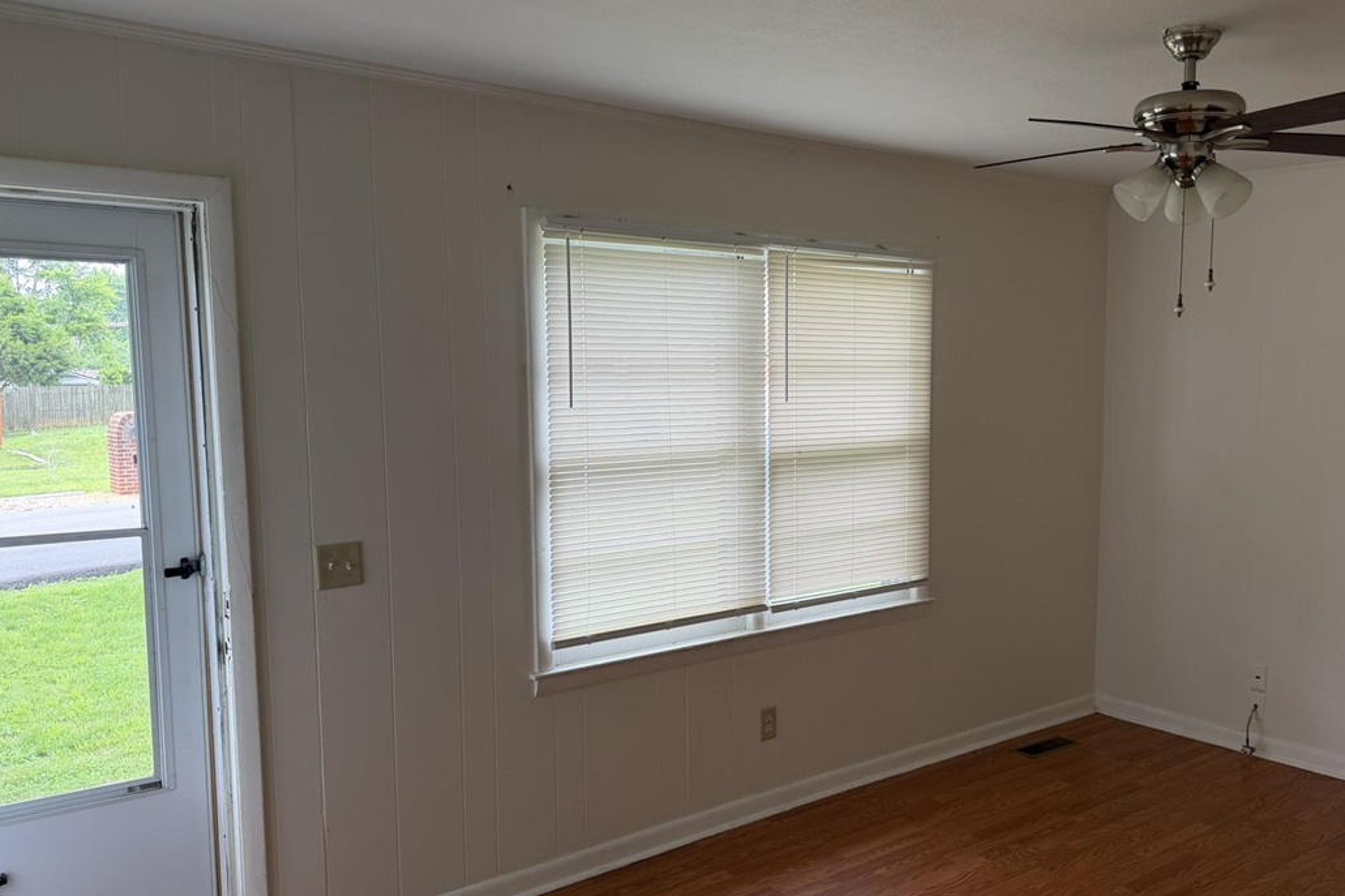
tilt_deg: -7.8
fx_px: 1158
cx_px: 776
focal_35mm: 31
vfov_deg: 42.3
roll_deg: -0.3
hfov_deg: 60.0
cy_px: 497
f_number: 1.78
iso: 100
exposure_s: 1/190
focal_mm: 6.76
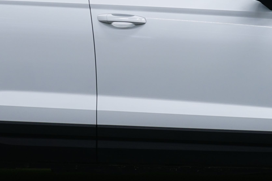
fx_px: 1171
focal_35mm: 155
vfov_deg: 8.8
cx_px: 152
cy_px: 21
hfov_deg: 13.2
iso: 400
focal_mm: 43
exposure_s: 1/25
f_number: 4.5
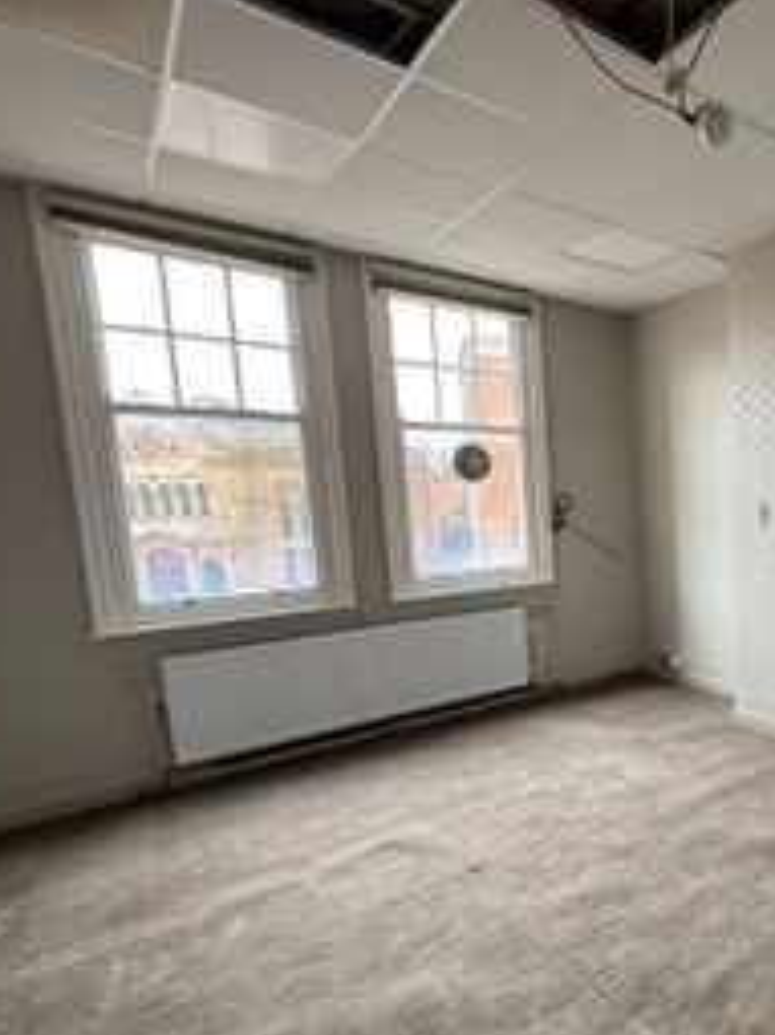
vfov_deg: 76.2
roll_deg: +0.4
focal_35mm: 22
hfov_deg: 50.7
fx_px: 657
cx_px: 755
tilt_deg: -10.6
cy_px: 572
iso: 100
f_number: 2.2
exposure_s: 1/99
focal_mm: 2.22
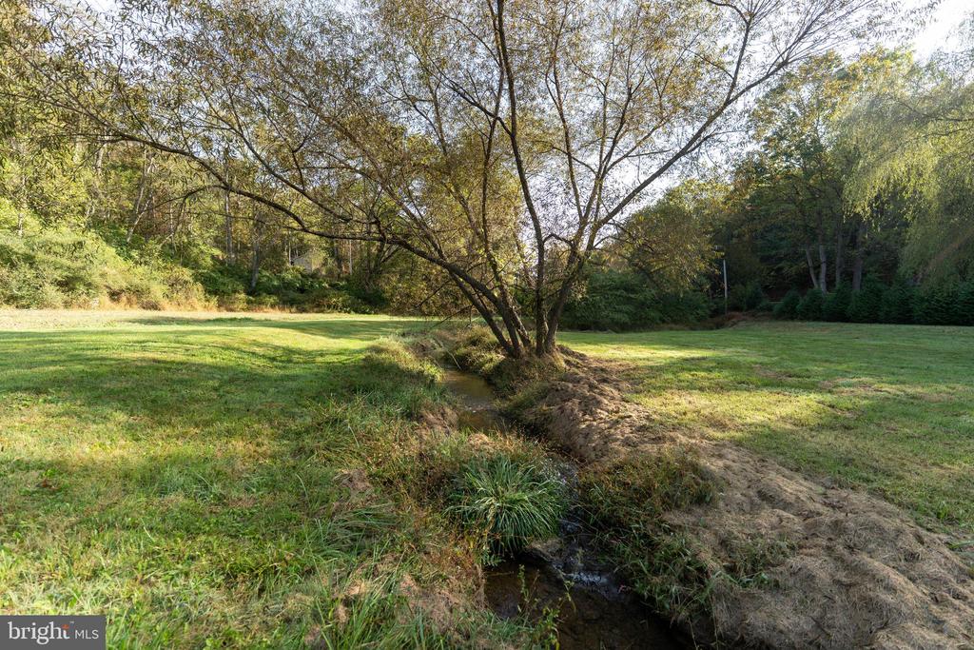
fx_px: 379
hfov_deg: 104.2
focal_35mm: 14
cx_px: 487
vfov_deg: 81.2
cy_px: 325
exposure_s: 1/200
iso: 100
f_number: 2.8
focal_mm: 14
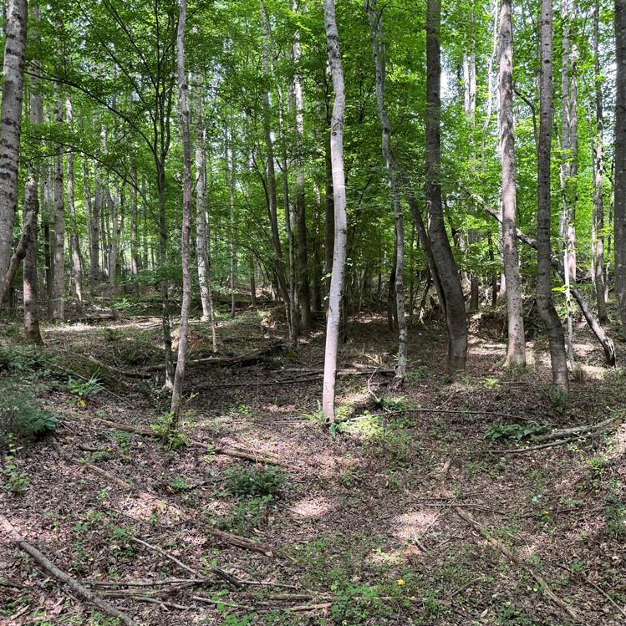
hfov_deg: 55.5
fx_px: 593
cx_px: 346
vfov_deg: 55.6
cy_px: 307
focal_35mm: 29
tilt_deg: +1.6
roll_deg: +0.3
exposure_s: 1/121
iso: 125
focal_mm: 6.76
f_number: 1.78
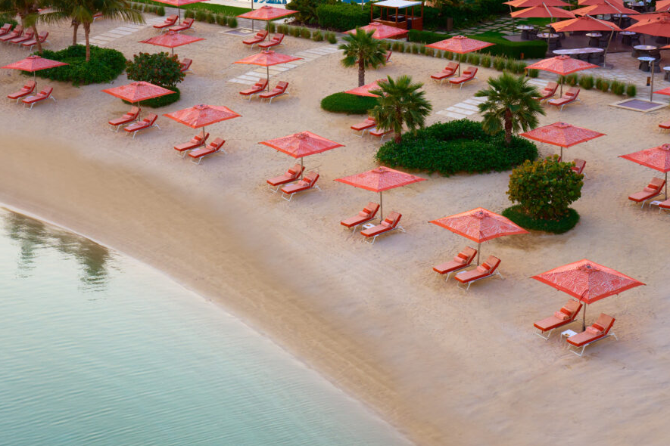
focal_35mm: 81
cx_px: 332
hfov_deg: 25.1
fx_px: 1507
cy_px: 230
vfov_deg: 16.9
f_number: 9
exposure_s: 1/125
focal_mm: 70
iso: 160
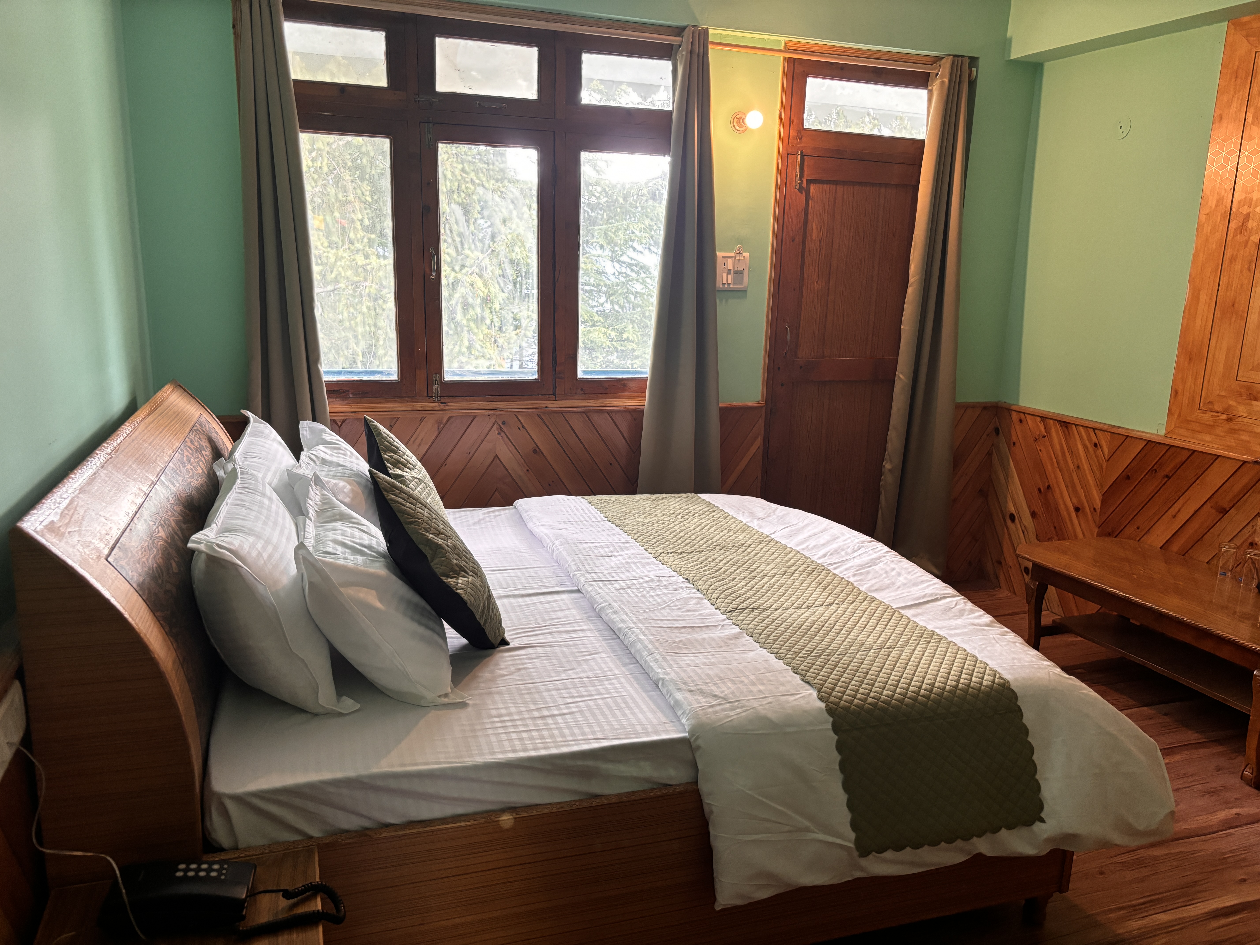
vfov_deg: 53.1
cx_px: 630
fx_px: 946
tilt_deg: -12.2
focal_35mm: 26
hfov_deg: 67.3
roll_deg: -1.7
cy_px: 472
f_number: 1.6
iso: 400
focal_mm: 5.96
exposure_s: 1/50
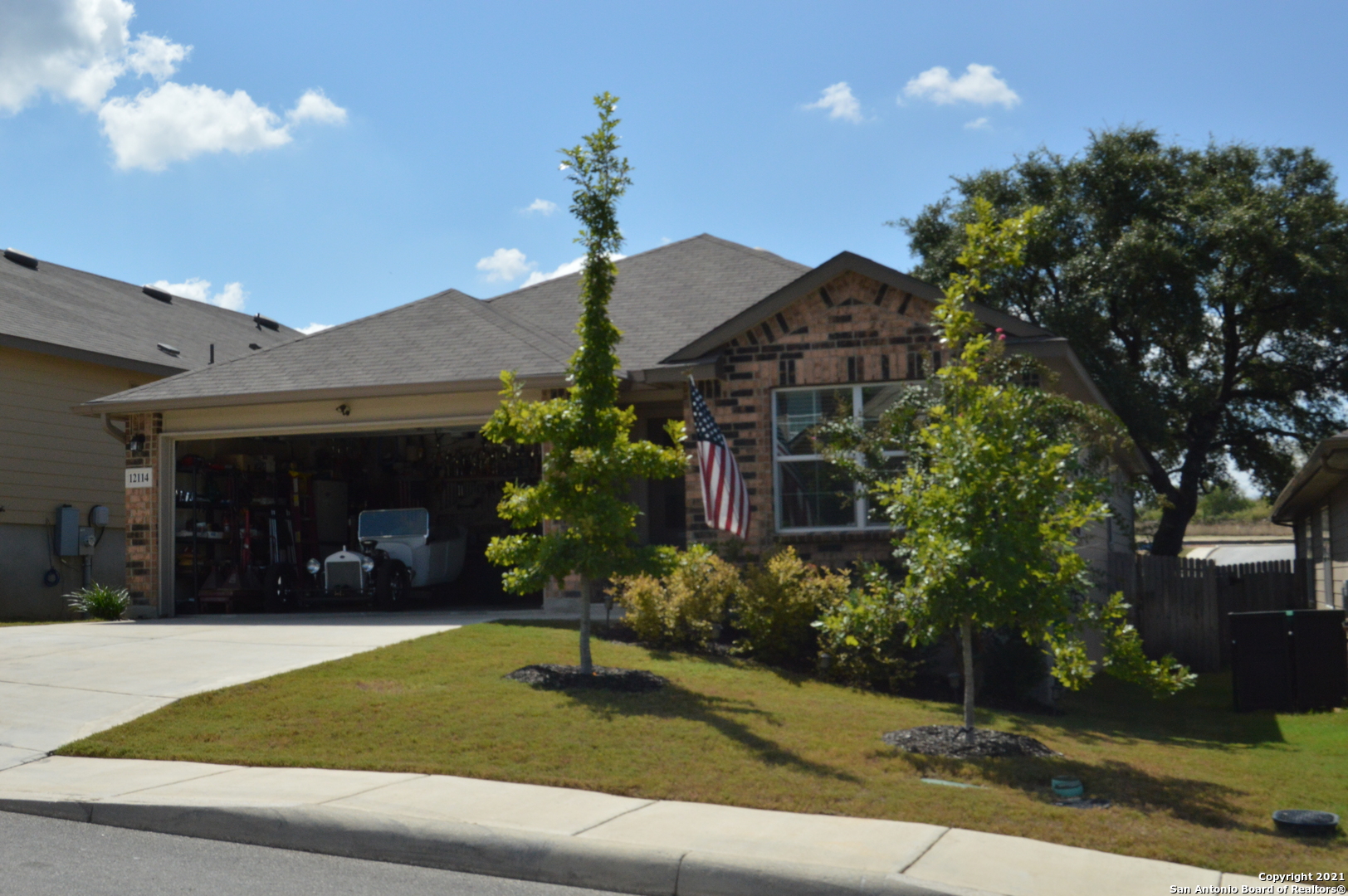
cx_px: 674
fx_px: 1571
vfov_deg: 31.8
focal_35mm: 42
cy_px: 448
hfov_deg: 46.4
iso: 800
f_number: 16
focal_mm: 28
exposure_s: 1/1000
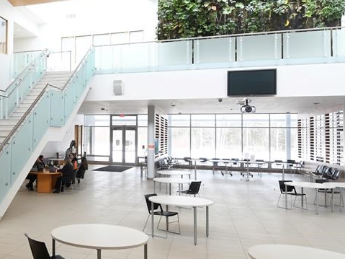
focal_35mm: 37
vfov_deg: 38.6
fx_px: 369
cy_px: 127
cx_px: 49
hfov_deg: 46.3
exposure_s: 1/100
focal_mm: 12
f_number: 5.6
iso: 800
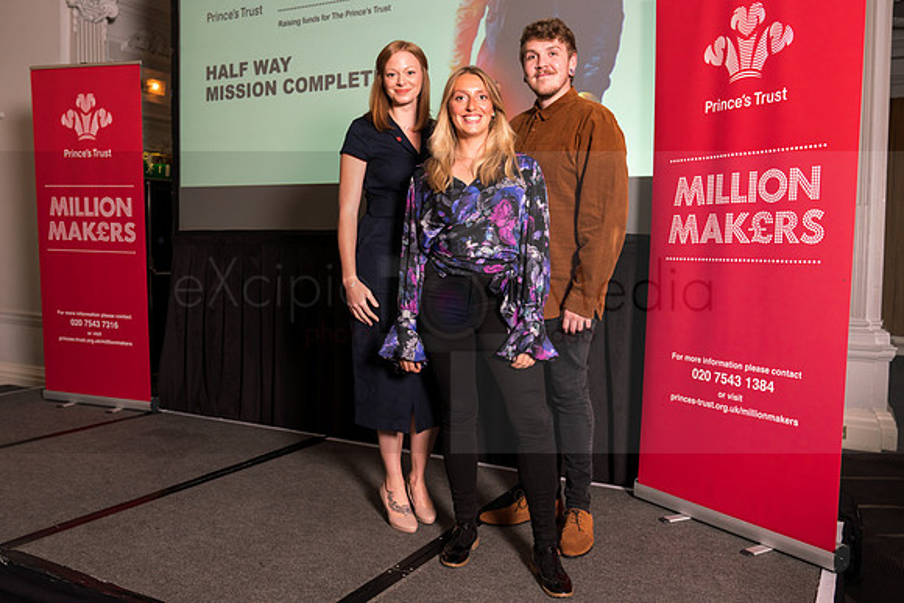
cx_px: 446
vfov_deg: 42.8
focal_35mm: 31
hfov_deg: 60.9
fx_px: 768
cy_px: 282
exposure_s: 1/80
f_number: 5.6
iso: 1000
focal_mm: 27
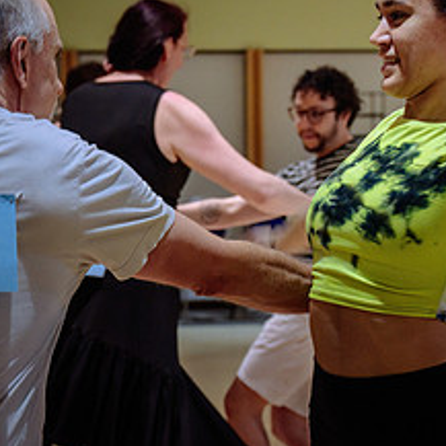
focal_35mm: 131
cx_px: 308
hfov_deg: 13.3
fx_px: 1910
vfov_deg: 13.3
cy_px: 240
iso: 1600
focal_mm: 53
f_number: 4
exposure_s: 1/125
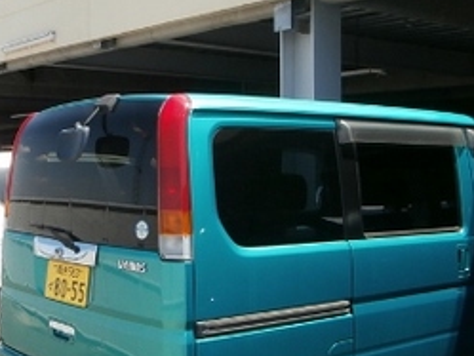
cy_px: 164
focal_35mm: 54
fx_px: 740
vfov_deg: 27.0
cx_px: 101
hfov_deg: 34.5
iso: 100
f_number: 3
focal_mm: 4.2
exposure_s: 1/500
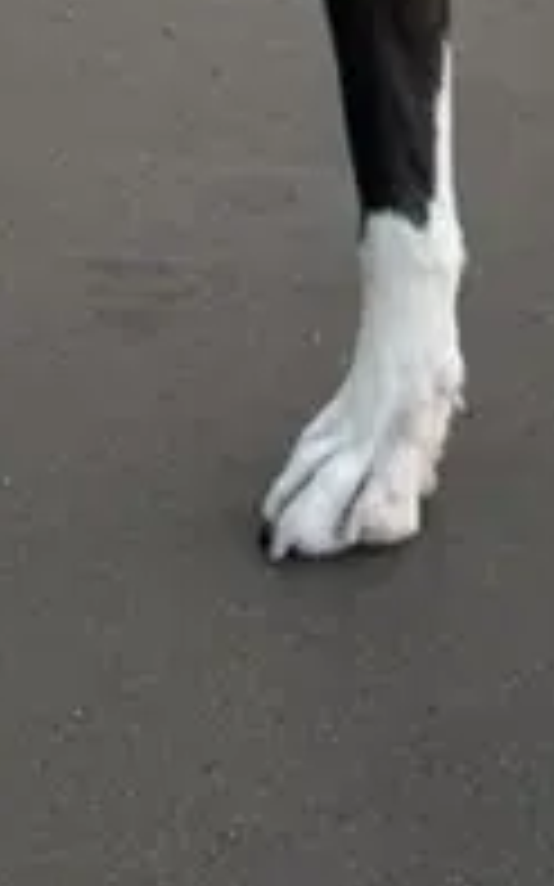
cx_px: 518
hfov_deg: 9.9
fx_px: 3191
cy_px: -409
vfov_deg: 14.8
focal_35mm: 132
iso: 80
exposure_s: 1/527
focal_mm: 6.76
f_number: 1.78
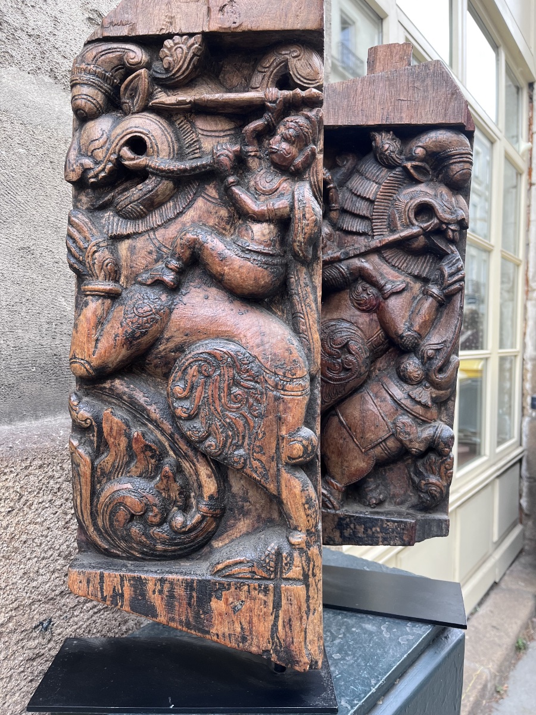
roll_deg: -1.1
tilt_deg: -3.4
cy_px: 358
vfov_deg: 67.3
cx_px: 268
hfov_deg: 53.1
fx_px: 537
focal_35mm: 26
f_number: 1.6
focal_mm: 5.1
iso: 64
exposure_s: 1/121
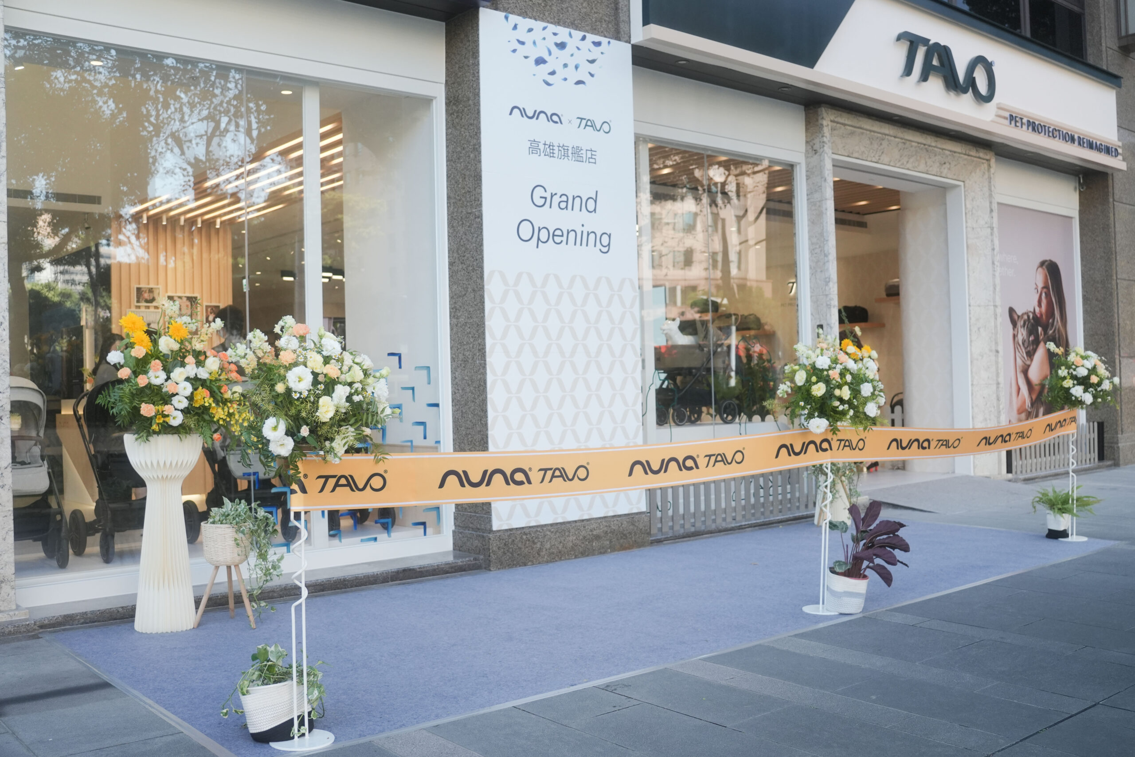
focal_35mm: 33
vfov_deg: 40.3
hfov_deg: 57.7
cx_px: 568
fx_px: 1031
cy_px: 378
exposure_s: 1/160
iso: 500
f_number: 2.8
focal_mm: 21.8
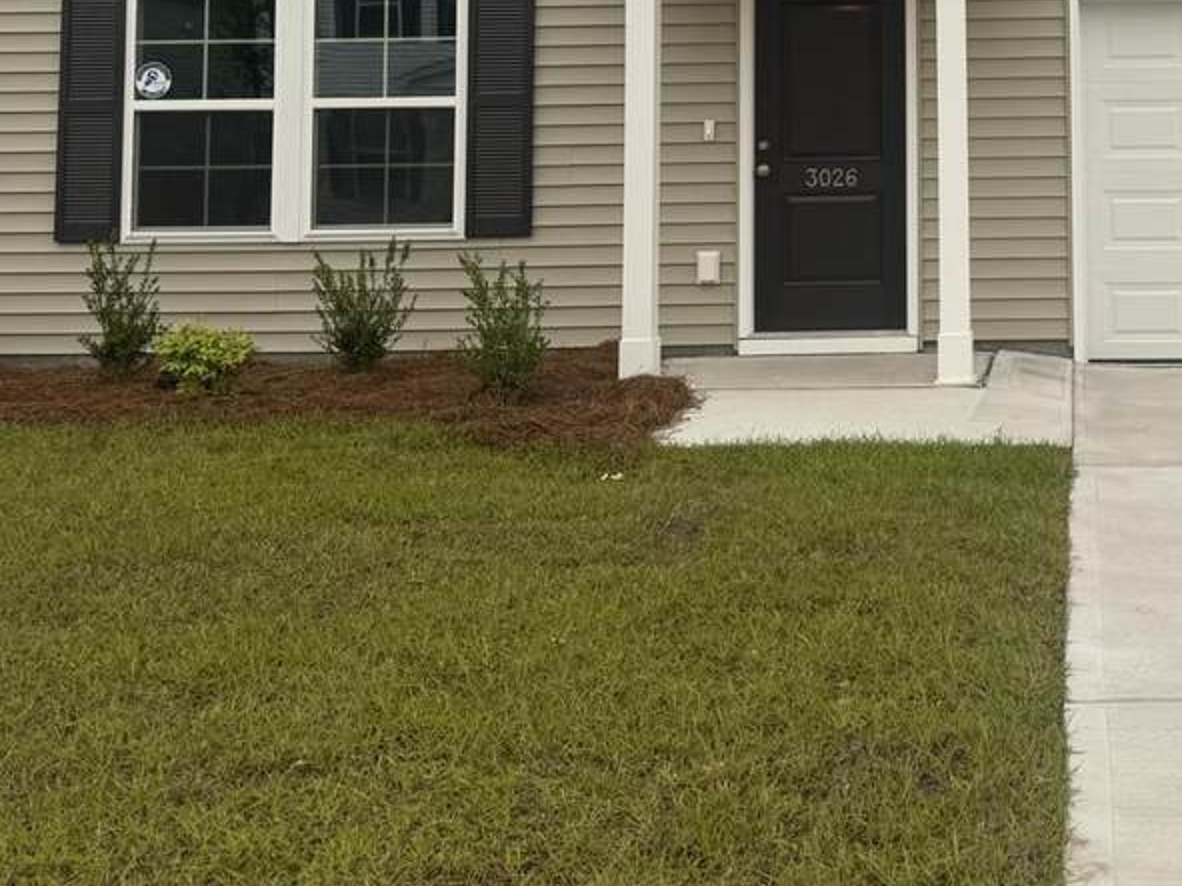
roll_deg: +0.6
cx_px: 1040
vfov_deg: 26.5
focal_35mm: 52
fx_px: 1775
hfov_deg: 34.9
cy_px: -10
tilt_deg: +5.3
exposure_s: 1/522
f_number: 1.78
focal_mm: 6.76
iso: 80
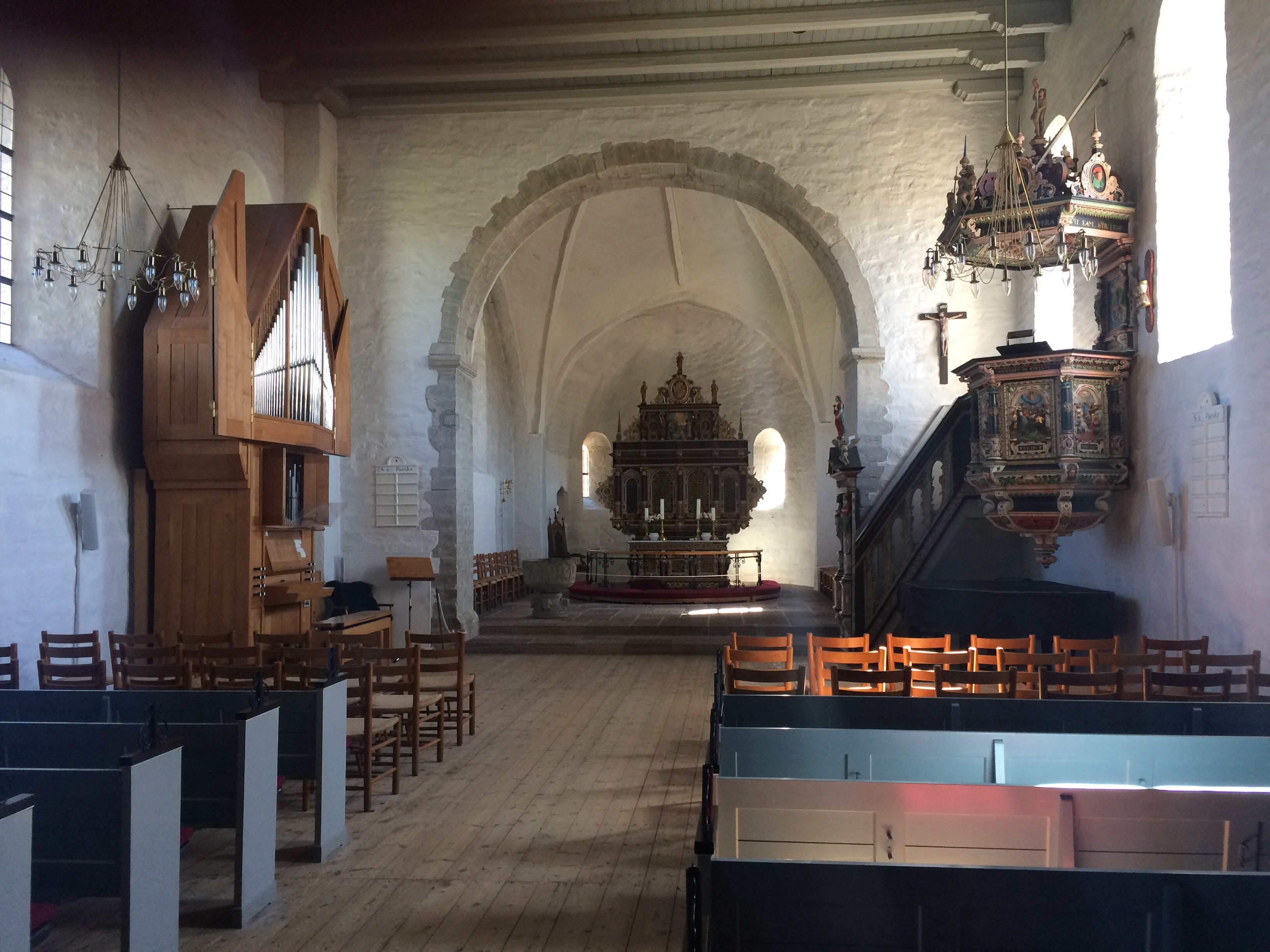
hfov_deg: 61.7
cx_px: 635
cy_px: 476
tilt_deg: +3.9
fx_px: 1064
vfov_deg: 48.2
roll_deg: +0.5
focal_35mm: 29
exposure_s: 1/33
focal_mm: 4.15
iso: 64
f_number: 2.2
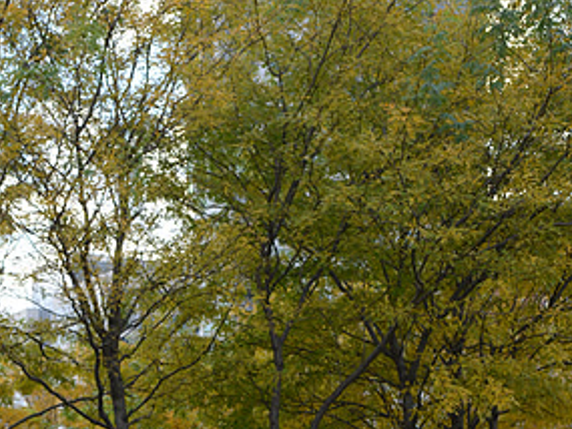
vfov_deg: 15.3
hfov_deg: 20.8
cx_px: 222
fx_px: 1554
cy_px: 479
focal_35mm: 94
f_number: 7.1
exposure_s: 1/160
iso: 250
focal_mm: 48
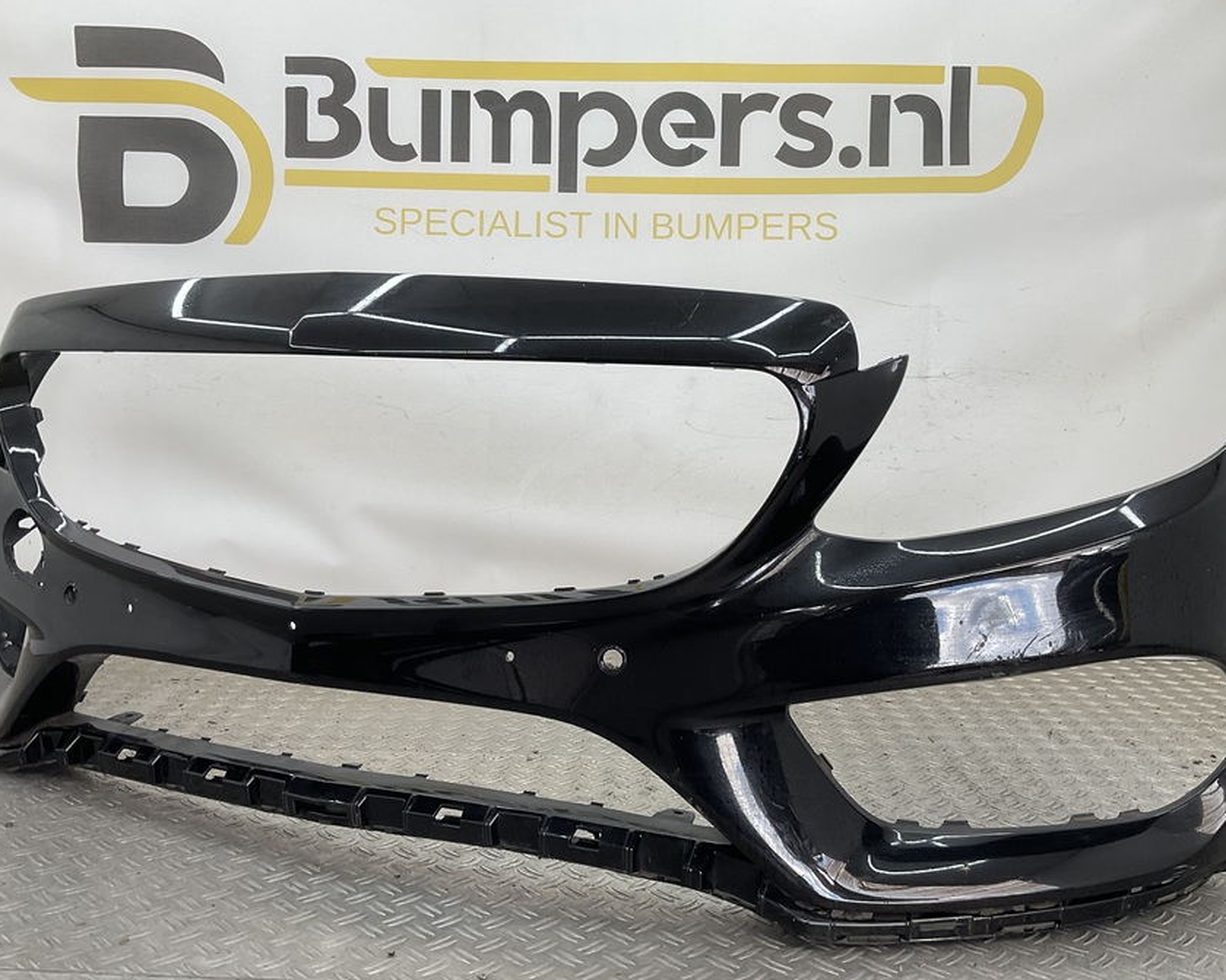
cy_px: 516
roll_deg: -2.7
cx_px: 612
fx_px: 1234
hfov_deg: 52.8
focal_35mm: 34
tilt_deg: -8.9
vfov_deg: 43.3
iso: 20
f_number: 1.8
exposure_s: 1/120
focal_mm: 3
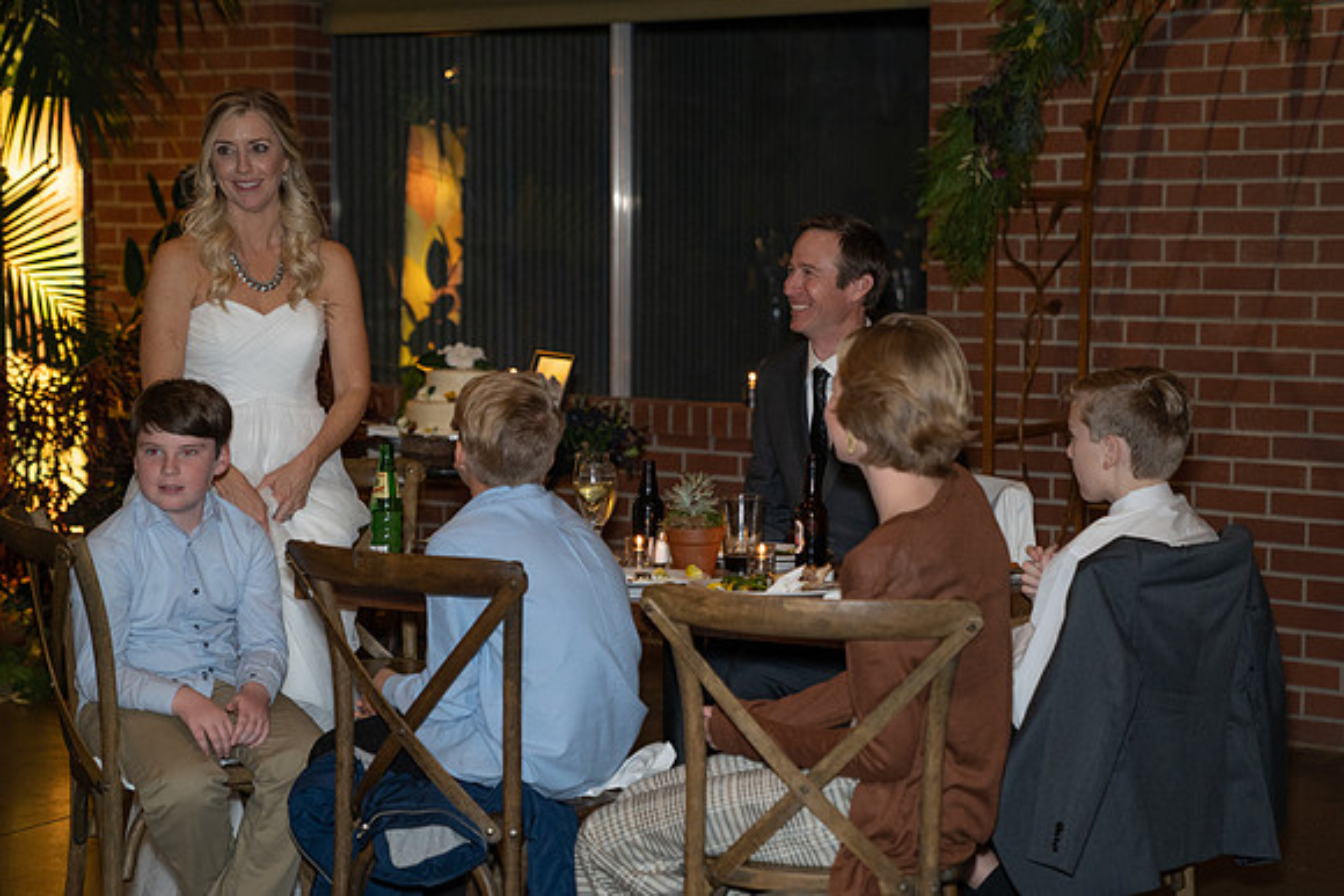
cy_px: 415
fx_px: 2568
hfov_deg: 29.3
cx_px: 722
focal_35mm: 69
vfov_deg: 19.8
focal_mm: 64
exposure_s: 1/125
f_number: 2.8
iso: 2000
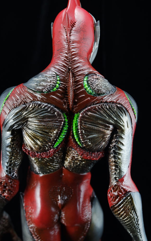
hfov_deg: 17.4
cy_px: 115
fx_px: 494
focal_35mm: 75
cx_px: 64
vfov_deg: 27.5
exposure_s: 1/20
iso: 400
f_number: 6.4
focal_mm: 41.8
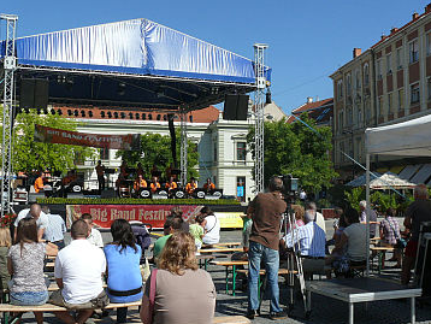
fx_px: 548
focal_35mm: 44
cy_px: 173
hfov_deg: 42.7
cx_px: 170
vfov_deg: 32.9
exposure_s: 1/400
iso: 100
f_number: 7.1
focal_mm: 7.4
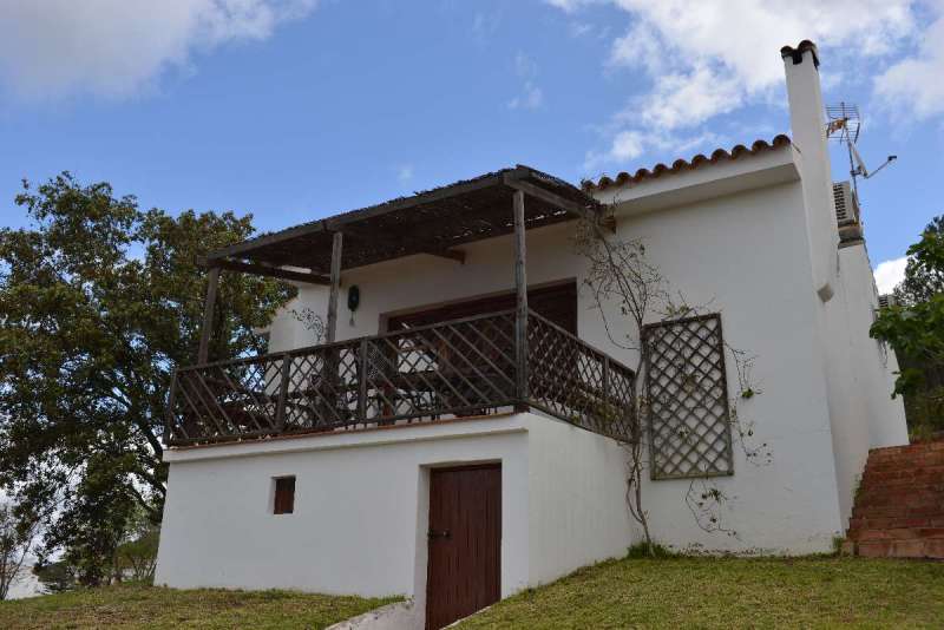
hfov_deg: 58.7
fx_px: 839
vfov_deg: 41.1
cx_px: 472
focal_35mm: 32
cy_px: 315
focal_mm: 32
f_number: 9
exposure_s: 1/250
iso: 125
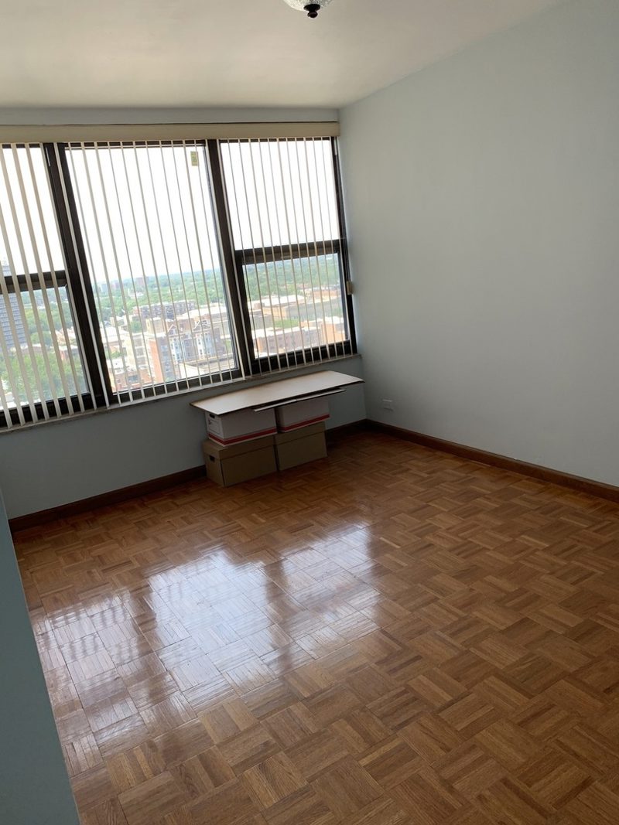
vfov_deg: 67.3
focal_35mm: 26
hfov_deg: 53.1
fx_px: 620
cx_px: 310
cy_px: 412
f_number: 1.8
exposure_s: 1/121
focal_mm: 4.25
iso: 25
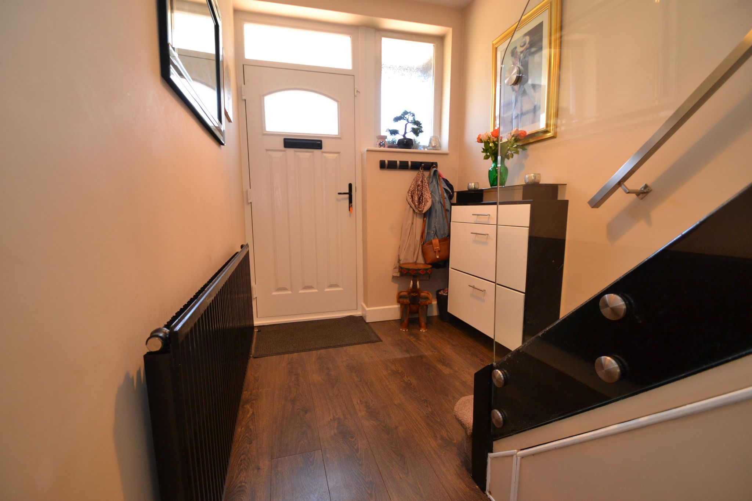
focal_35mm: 15
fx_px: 313
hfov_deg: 100.4
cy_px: 250
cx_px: 376
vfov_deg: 77.3
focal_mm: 10
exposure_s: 1/60
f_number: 3.5
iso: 720
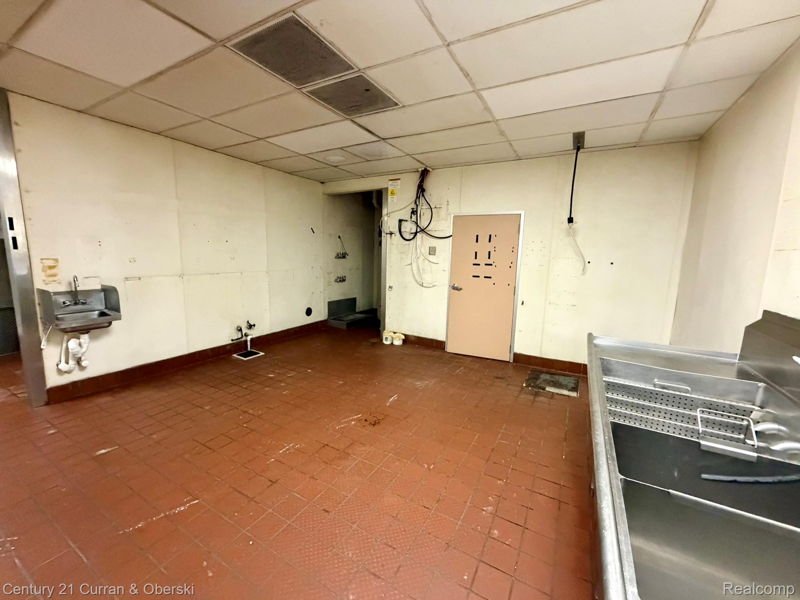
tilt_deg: -8.0
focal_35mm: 14
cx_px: 400
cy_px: 300
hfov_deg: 102.1
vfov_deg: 85.7
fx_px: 324
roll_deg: -1.7
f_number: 2.2
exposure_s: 1/60
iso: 800
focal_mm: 2.22
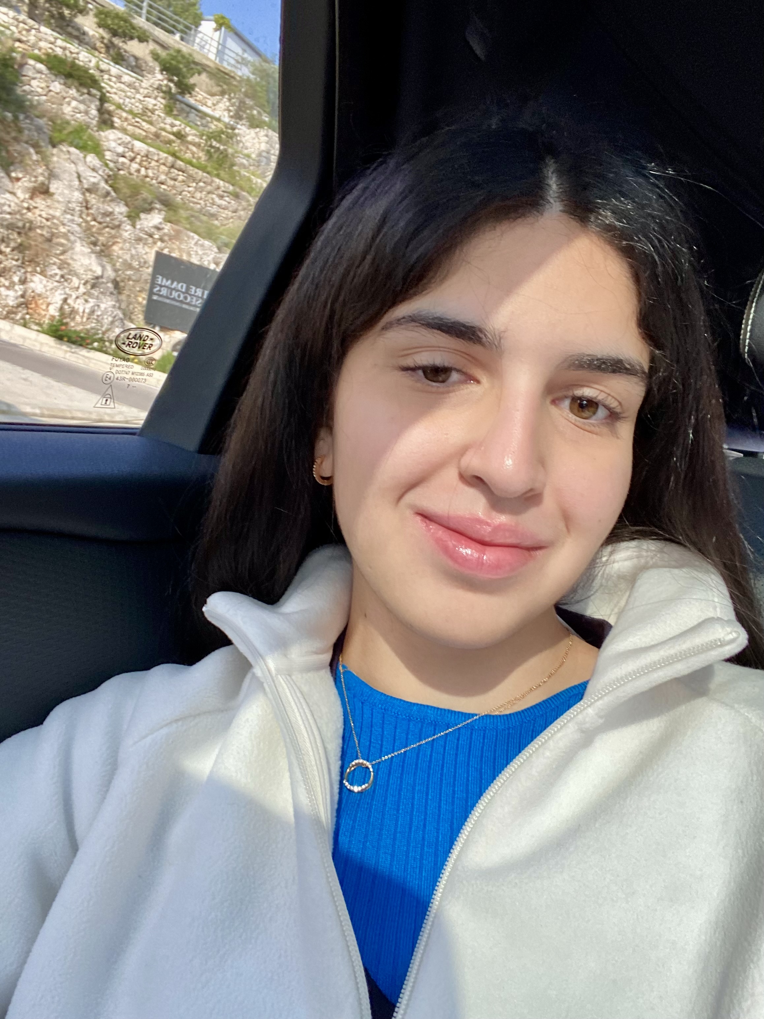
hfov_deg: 46.8
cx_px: 382
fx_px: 883
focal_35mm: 30
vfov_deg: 60.0
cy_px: 510
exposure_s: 1/122
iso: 64
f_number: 2.2
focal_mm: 2.71
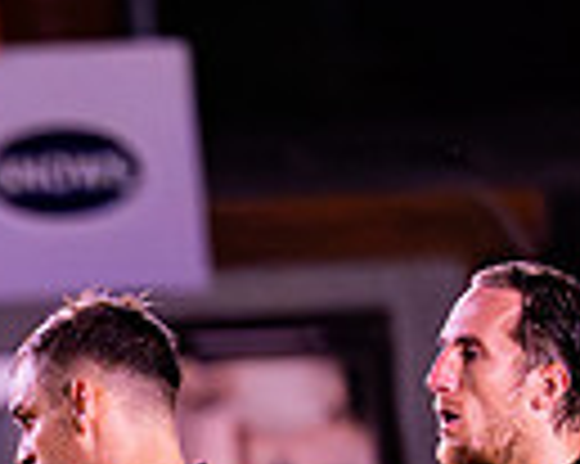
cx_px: -710
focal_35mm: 2149
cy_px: 959
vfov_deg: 0.7
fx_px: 36861
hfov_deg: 0.9
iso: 10000
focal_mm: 400
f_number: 4.5
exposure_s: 1/640
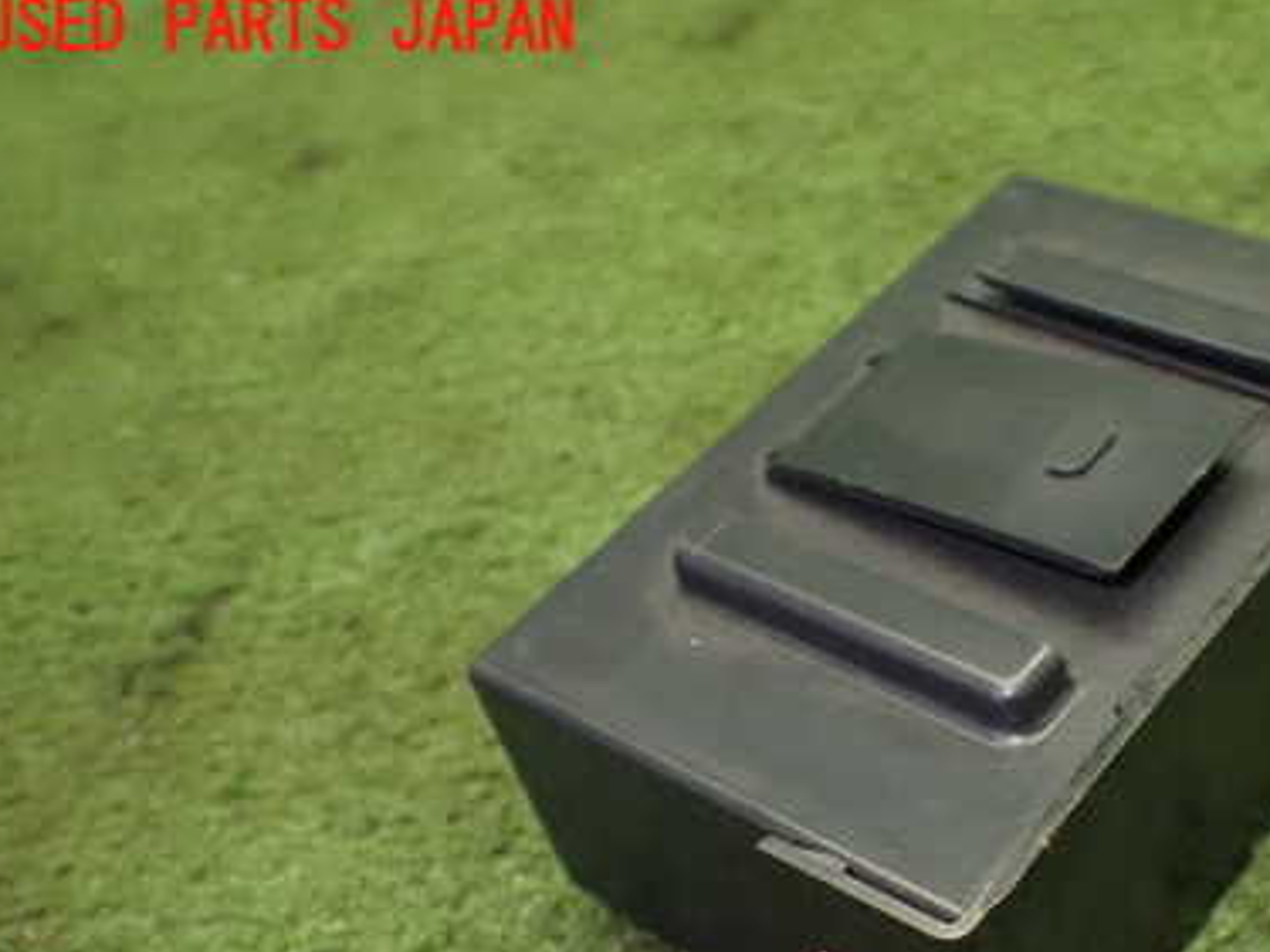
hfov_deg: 38.5
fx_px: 1760
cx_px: 975
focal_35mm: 48
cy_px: 749
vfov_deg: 29.6
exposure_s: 1/125
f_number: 2.3
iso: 800
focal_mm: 5.4
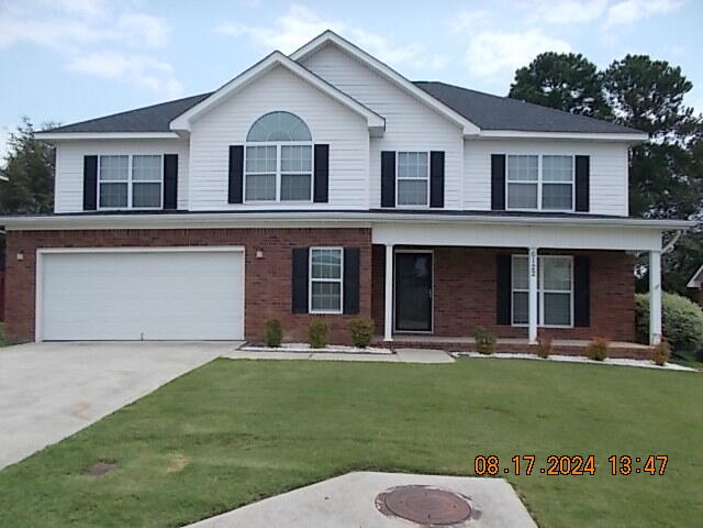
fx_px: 528
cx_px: 352
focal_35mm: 26
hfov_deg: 67.3
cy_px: 264
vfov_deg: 53.1
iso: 80
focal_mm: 4.6
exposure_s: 1/200
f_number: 8
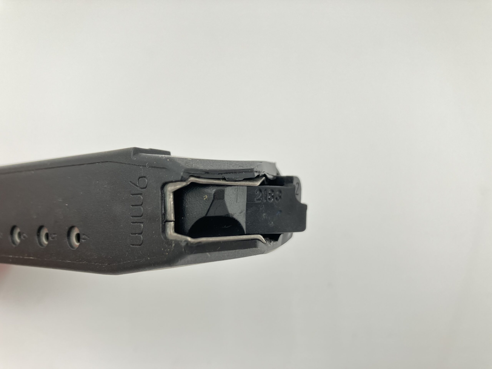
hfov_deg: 63.4
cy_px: 184
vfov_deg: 49.7
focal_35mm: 28
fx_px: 398
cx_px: 246
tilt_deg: -52.6
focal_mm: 3.99
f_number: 1.8
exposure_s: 1/121
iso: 50
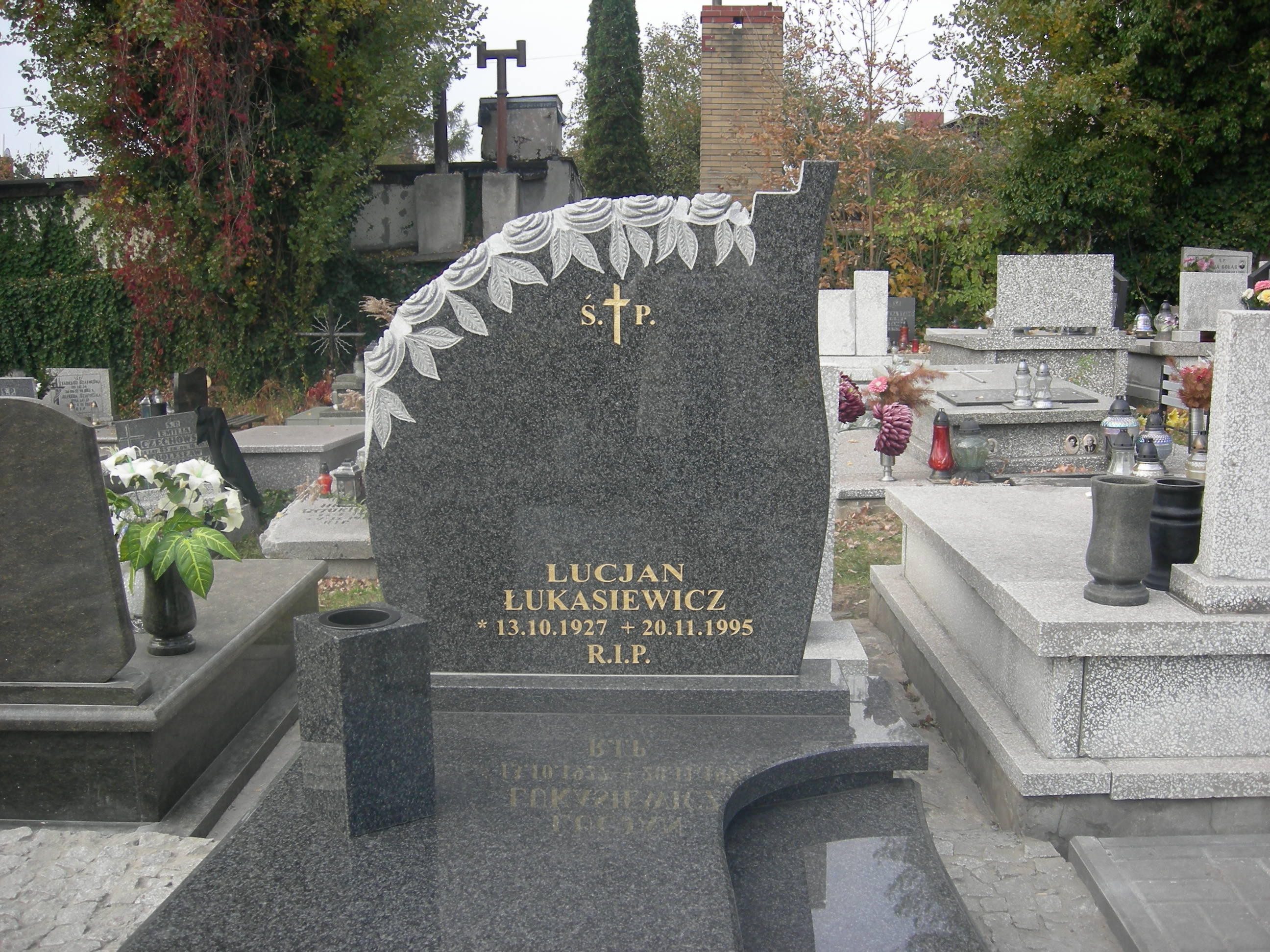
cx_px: 635
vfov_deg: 39.7
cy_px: 476
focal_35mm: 36
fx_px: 1321
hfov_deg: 51.4
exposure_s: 1/260
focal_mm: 7.5
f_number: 6
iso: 64
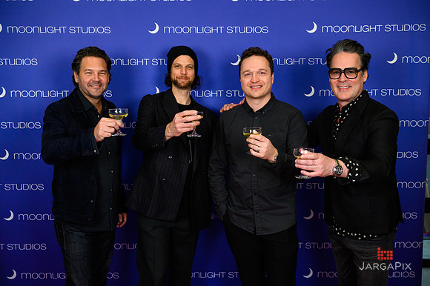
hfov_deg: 50.7
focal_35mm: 38
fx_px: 454
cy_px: 143
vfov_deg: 35.0
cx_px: 215
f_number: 5
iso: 1000
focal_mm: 38
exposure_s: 1/320
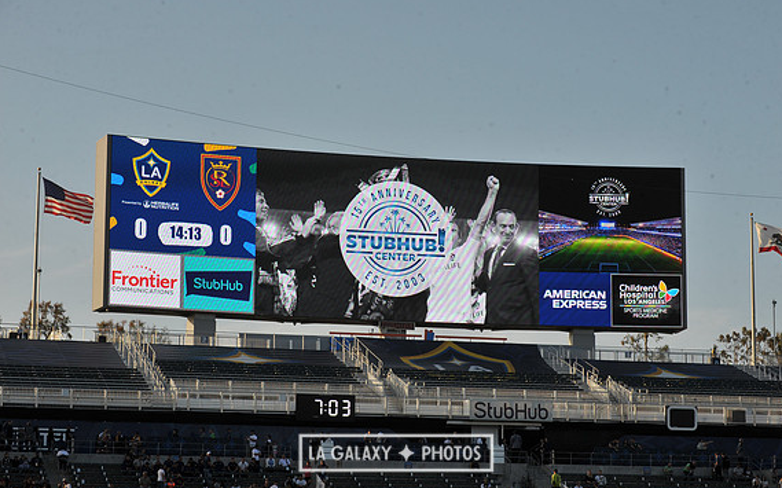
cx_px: 396
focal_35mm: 106
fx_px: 2258
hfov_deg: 19.6
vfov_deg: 12.3
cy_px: 246
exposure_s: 1/500
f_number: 11
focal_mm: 102
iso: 400
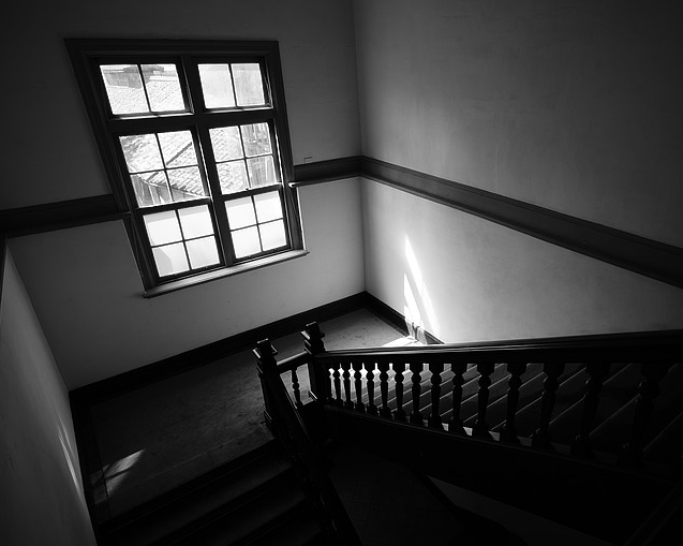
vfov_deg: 60.6
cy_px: 276
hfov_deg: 71.7
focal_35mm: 23
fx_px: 467
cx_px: 403
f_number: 2.8
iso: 100
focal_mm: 20.1
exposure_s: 1/250
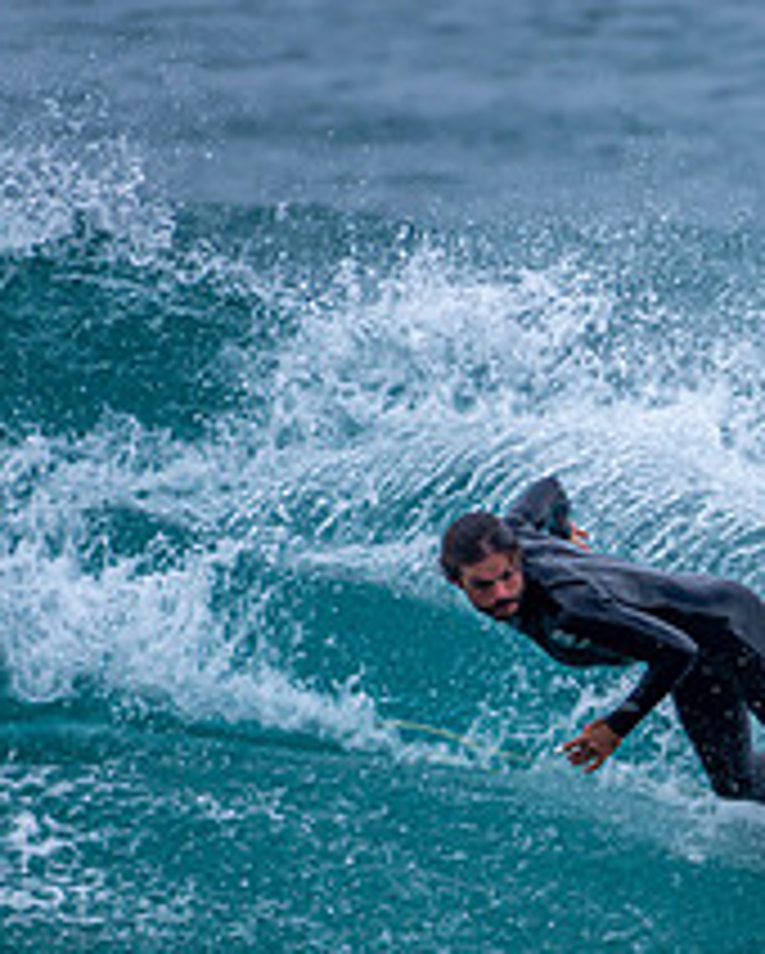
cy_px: 749
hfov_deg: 0.8
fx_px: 54374
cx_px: 1242
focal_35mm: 1924
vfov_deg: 1.0
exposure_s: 1/640
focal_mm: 500
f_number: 5.6
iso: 160
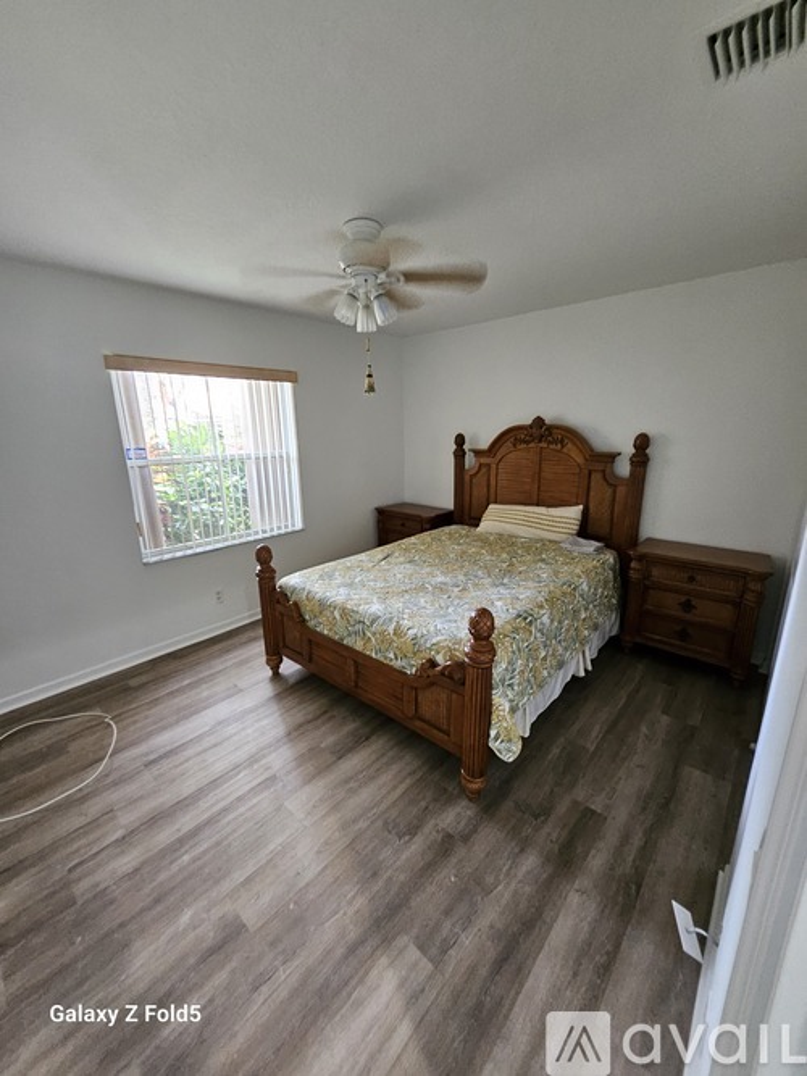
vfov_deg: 106.2
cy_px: 538
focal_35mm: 13
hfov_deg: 89.9
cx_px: 404
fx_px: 404
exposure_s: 1/30
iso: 320
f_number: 2.2
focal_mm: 1.74
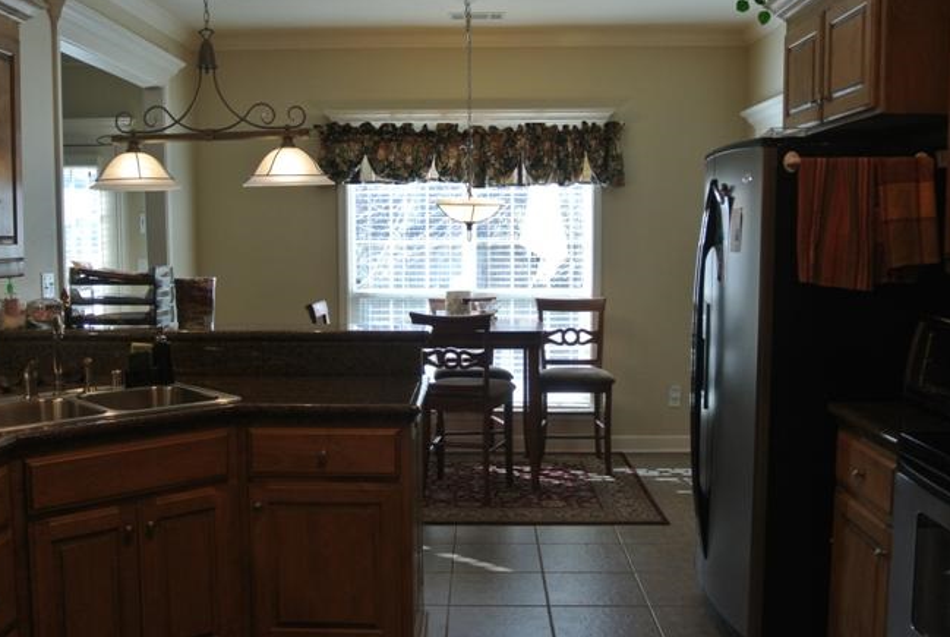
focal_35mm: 37
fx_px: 978
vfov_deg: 36.1
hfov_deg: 51.8
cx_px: 449
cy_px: 328
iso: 250
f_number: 3.5
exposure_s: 1/125
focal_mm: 11.4
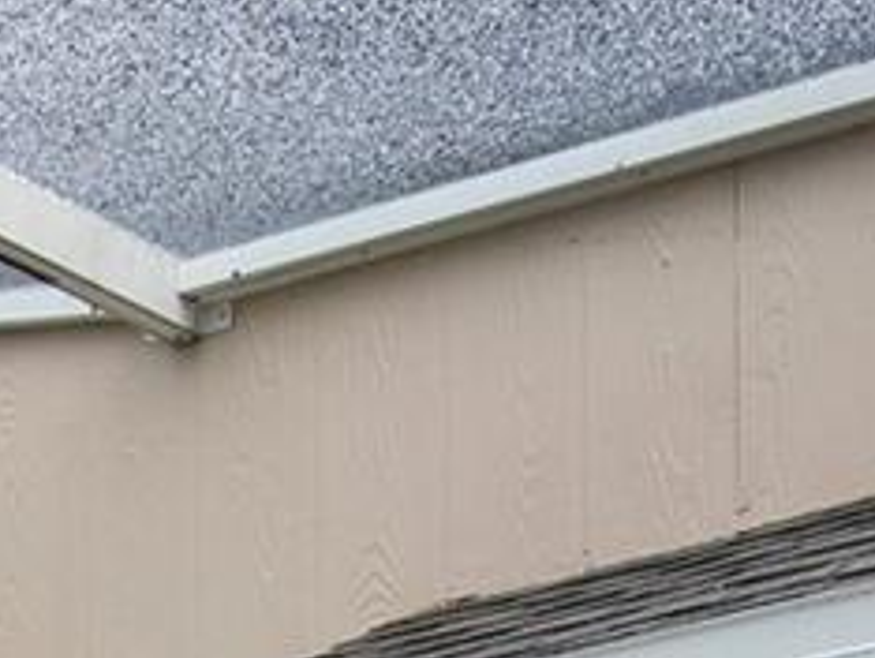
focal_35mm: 105
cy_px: 1727
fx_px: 2657
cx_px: -1212
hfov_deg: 13.6
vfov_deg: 11.1
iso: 640
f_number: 4
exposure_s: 1/160
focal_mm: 16
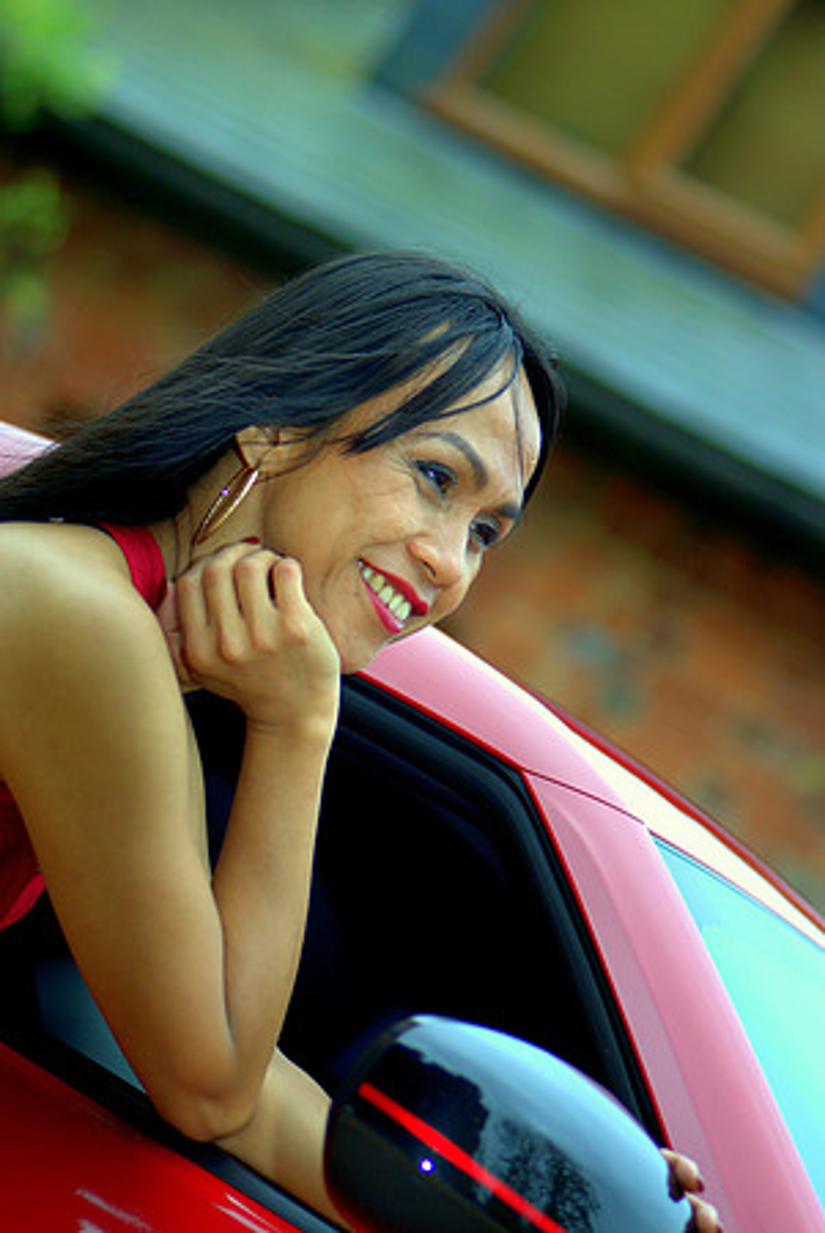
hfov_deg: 9.2
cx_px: 412
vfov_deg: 13.7
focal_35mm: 150
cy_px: 616
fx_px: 5144
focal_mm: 100
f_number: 2.8
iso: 100
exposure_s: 1/1000
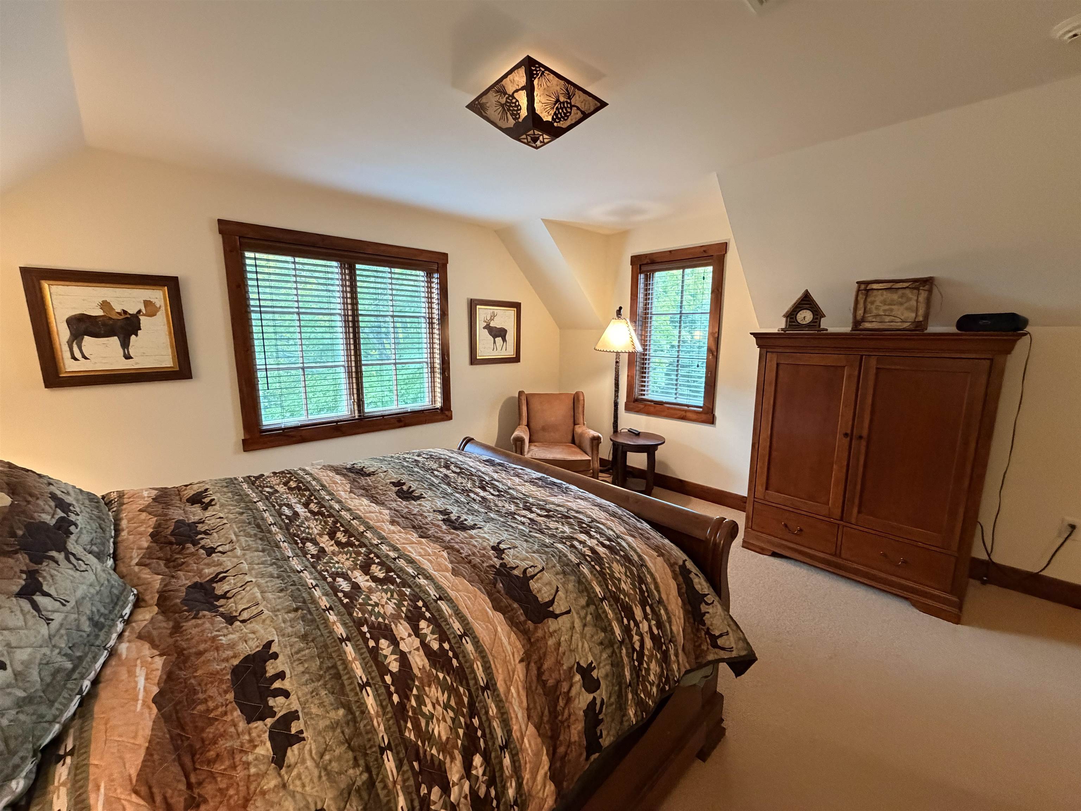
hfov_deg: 102.1
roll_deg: -0.1
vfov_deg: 85.7
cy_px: 406
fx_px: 437
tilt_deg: -10.0
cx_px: 540
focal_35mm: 14
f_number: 2.2
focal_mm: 2.22
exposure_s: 1/60
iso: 640
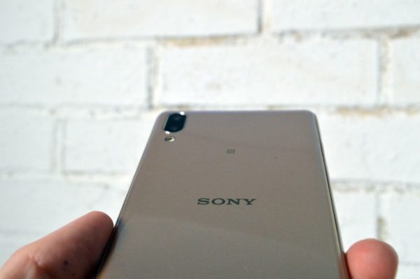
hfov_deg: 45.0
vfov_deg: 30.8
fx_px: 507
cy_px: 140
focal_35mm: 44
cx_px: 210
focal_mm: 29
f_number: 10
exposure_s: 1/640
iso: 1600
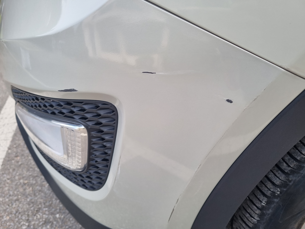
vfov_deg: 53.1
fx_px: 229
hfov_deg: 67.3
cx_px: 152
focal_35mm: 26
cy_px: 114
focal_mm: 5.4
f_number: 1.8
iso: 50
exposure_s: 1/416
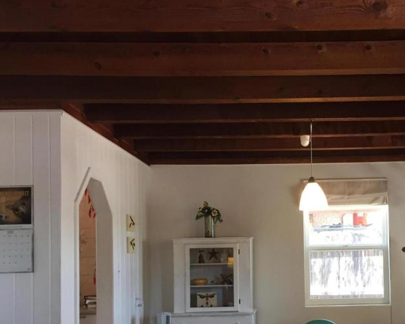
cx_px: 310
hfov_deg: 39.1
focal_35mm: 46
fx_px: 551
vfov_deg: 32.2
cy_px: 238
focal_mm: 4.15
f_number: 2.2
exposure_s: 1/30
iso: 80
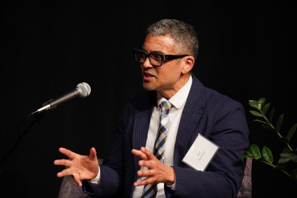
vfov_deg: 10.4
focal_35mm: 132
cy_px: 99
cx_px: 148
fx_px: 1089
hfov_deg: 15.5
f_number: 2.8
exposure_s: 1/400
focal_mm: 132
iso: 2000
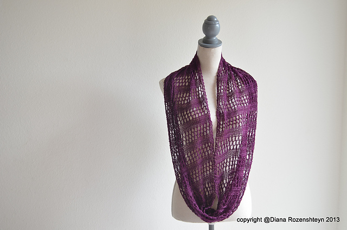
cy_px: 115
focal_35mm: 48
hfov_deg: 41.2
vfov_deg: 28.0
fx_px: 462
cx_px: 174
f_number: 6.3
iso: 100
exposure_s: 1/15
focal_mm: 32
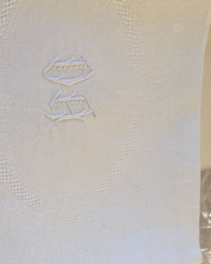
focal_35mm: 50
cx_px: 43
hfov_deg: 29.6
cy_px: 78
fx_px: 390
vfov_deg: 36.8
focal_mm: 4.15
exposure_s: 1/160
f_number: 2.2
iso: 32
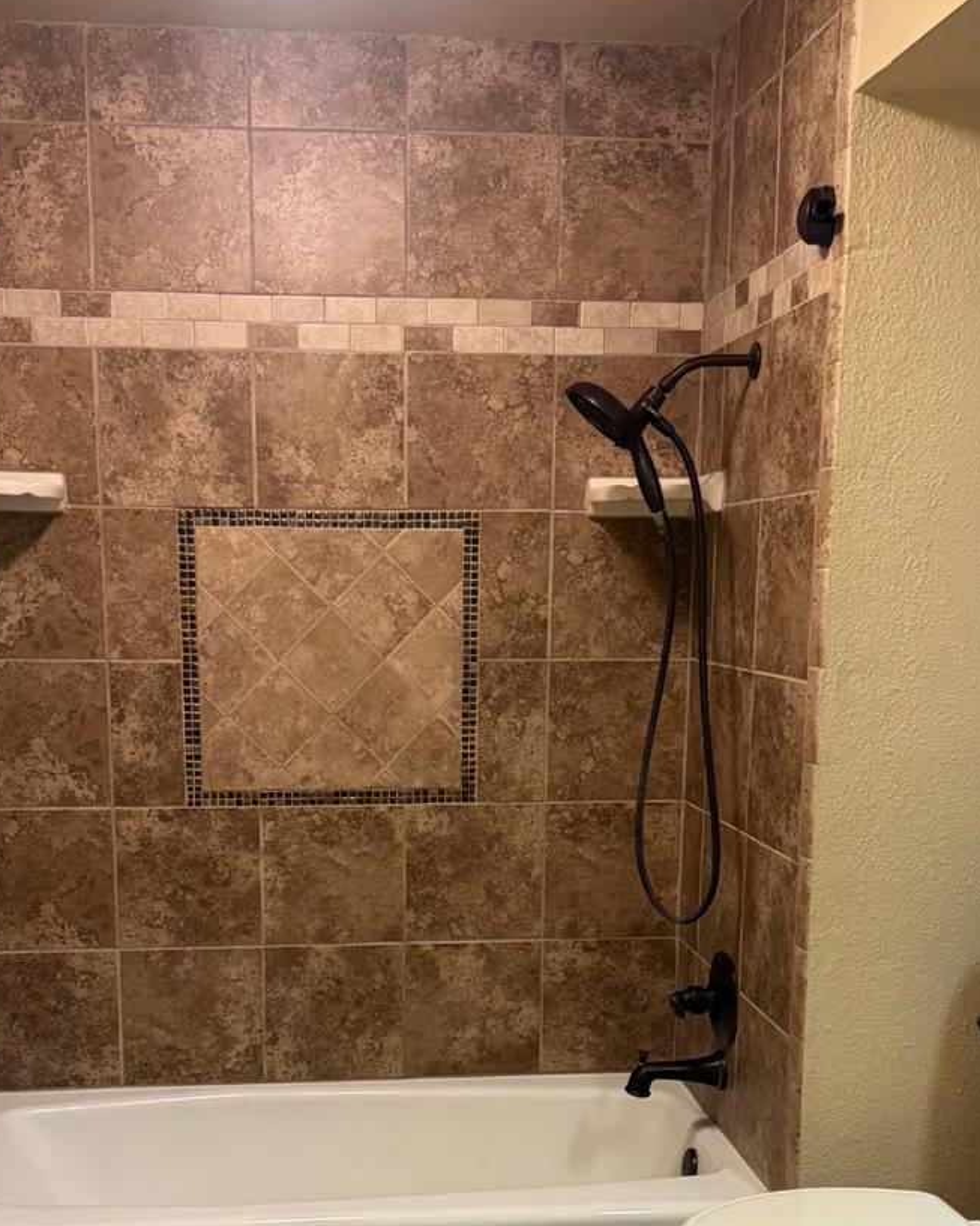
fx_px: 1560
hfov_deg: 34.8
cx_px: 439
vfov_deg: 42.0
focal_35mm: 43
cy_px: 865
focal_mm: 6.76
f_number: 1.78
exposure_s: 1/60
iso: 400
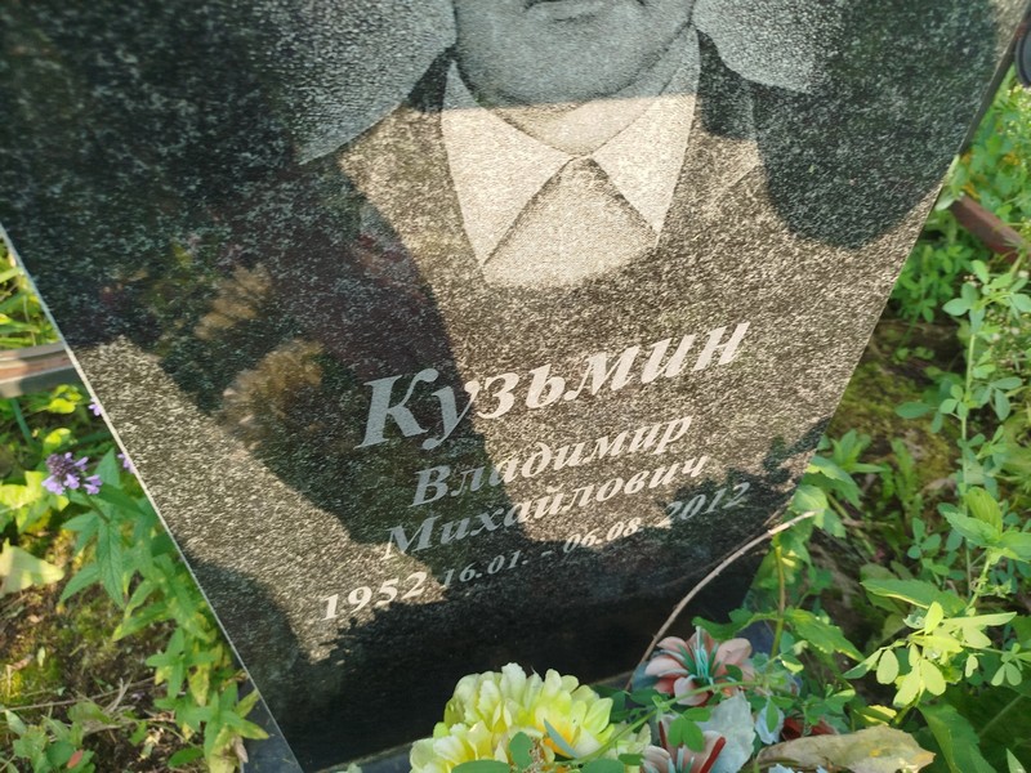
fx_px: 715
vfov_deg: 56.8
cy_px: 386
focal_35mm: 24
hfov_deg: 71.6
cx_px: 516
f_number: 1.7
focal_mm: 5.31
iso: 50
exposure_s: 1/100
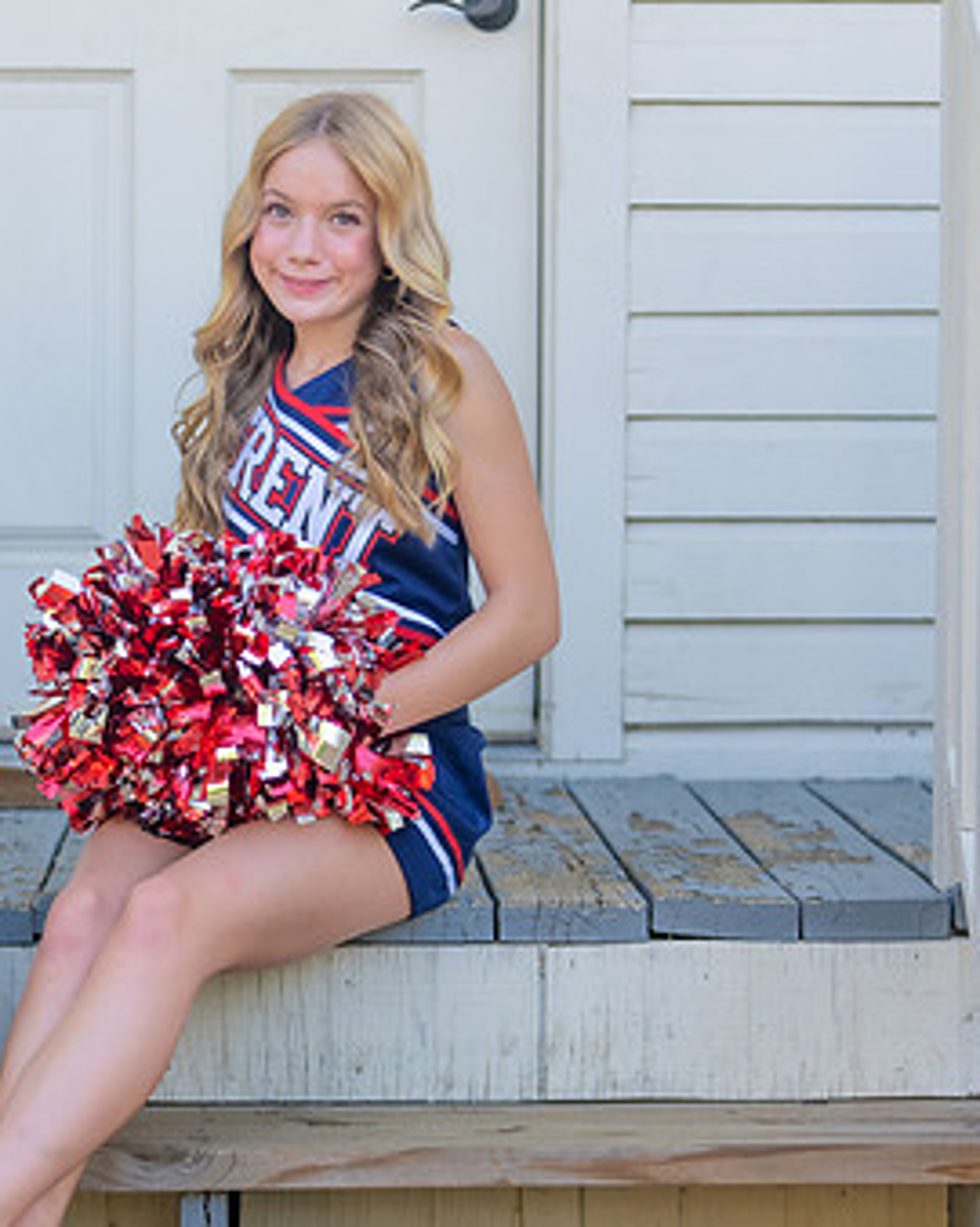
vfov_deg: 13.6
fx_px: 5153
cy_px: 728
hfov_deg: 10.8
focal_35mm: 142
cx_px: 148
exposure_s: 1/320
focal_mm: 70
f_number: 2.8
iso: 125
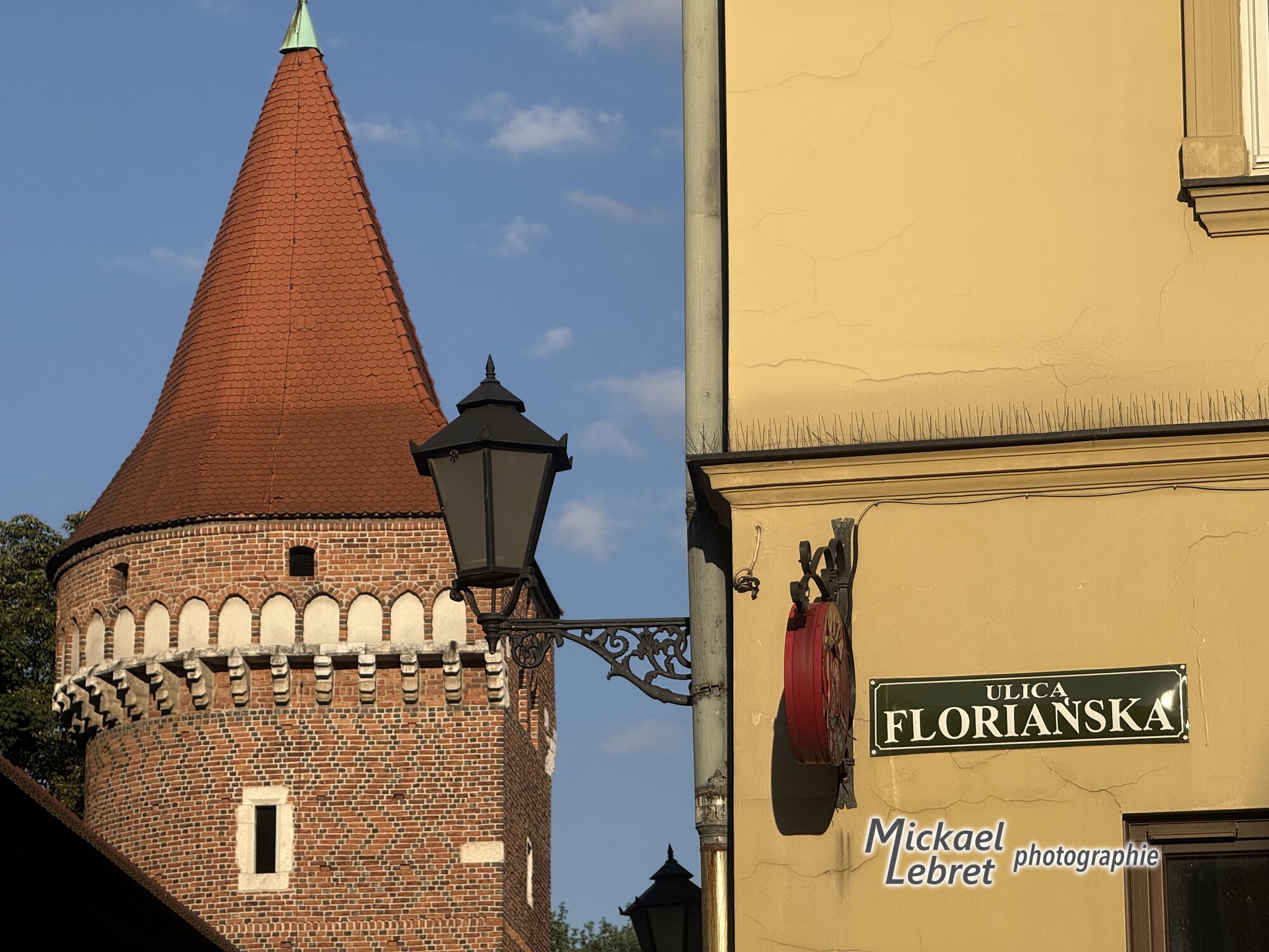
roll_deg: -0.4
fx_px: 4399
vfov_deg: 12.3
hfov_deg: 16.4
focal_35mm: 120
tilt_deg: +15.2
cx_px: 634
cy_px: 476
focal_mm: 15.66
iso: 50
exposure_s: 1/1689
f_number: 2.8
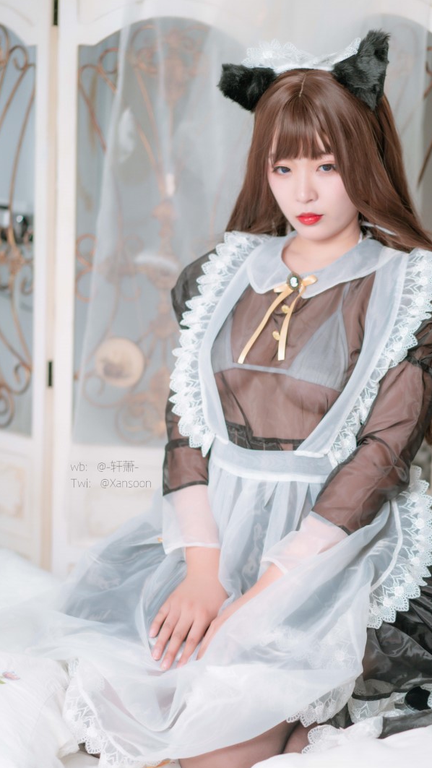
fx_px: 1324
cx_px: 274
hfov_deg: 18.5
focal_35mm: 65
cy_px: 419
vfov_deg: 32.3
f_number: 2.5
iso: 800
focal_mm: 55
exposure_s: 1/400
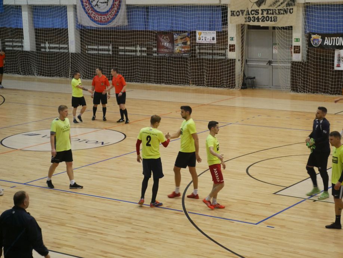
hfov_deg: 23.3
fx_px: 833
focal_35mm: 84
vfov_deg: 17.6
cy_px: 129
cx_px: 172
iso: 2500
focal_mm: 42
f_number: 5.6
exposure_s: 1/100
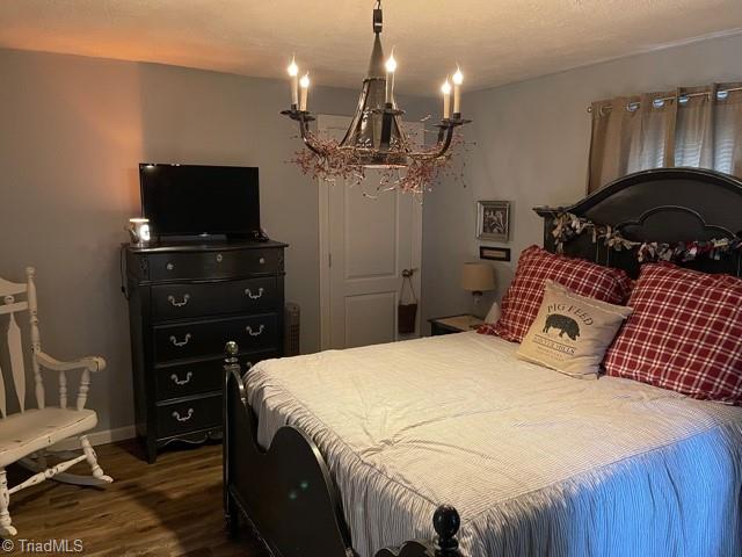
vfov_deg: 53.1
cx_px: 371
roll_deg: -0.5
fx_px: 557
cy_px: 278
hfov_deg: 67.3
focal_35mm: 26
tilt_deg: -9.5
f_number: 1.6
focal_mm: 5.1
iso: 500
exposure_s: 1/40
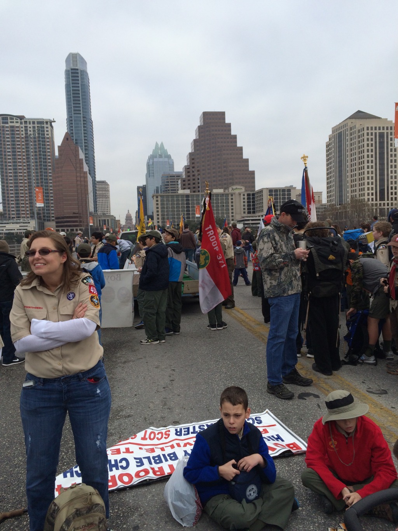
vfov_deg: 61.7
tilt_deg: -2.7
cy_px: 266
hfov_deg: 48.2
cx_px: 199
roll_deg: +3.5
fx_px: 445
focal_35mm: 29
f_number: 2.2
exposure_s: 1/892
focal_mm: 4.15
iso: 32
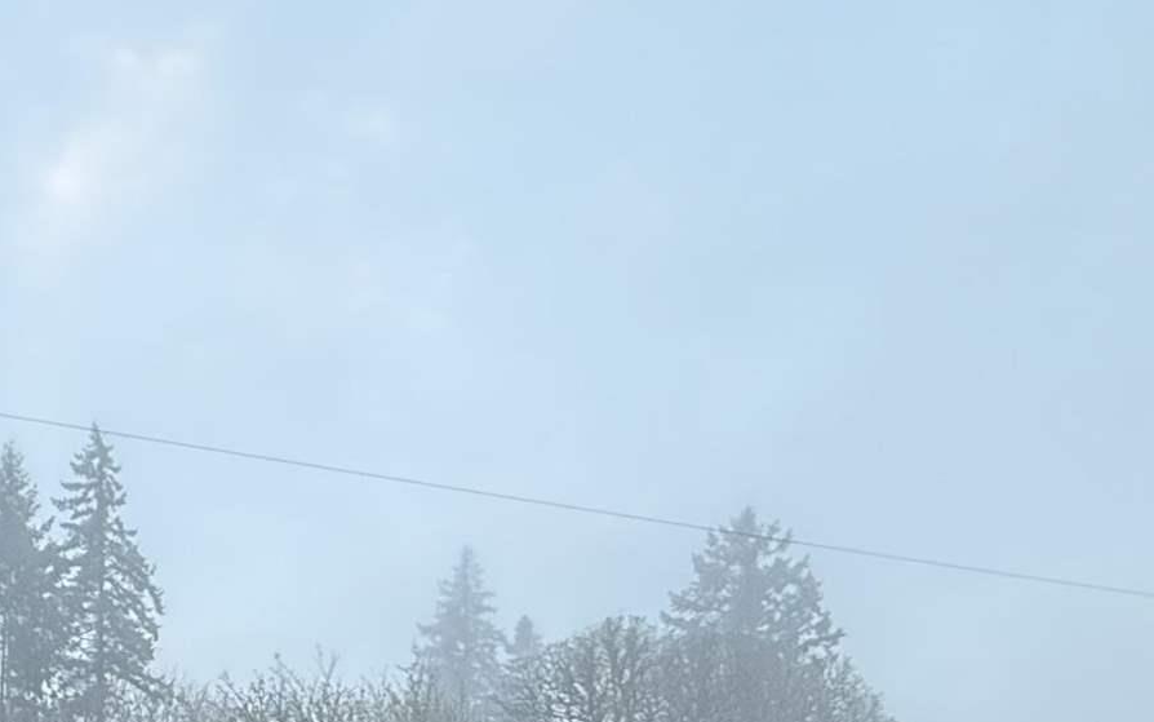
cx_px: -85
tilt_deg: +4.6
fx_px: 1604
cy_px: 1093
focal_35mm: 51
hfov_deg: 34.6
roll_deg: -1.1
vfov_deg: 21.2
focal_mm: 2.22
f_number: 2.2
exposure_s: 1/99
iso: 160
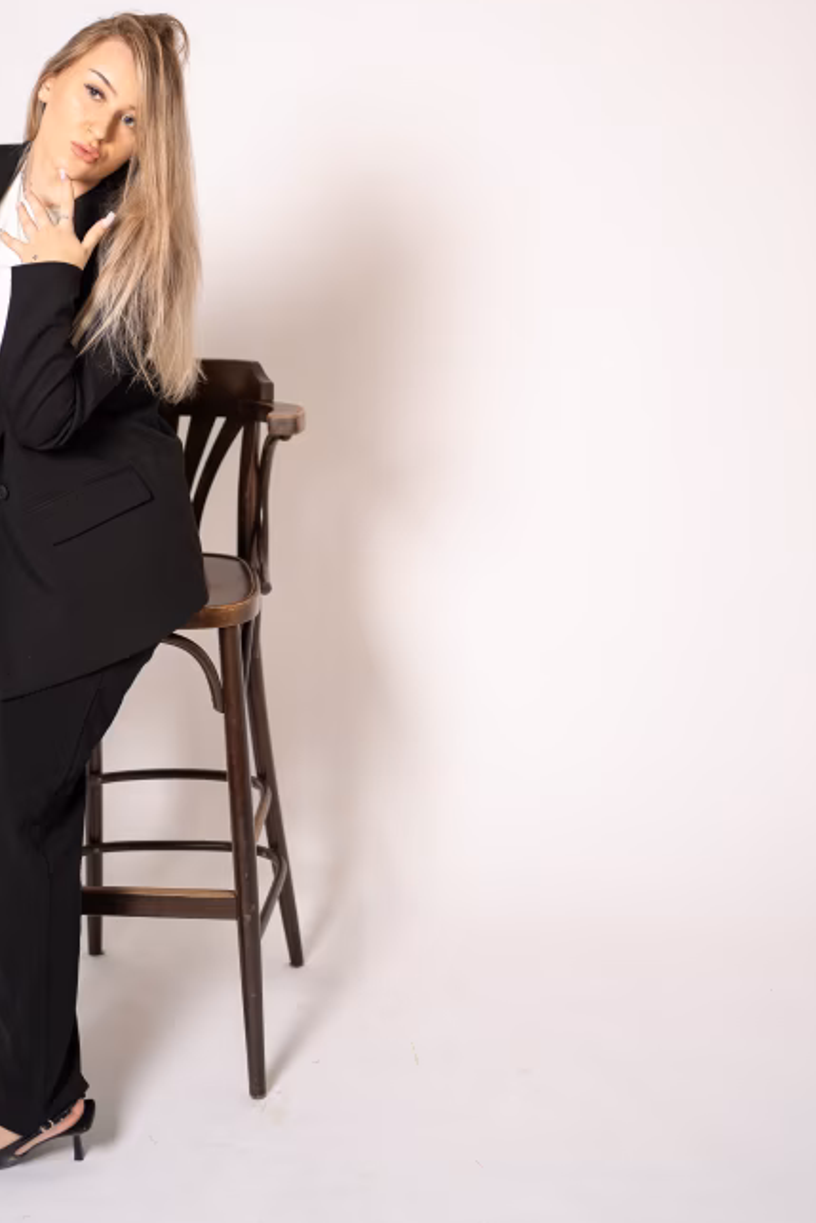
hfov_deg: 27.5
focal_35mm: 49
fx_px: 1665
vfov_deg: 39.7
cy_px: 373
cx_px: 320
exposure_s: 1/160
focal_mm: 35
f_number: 2
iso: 100
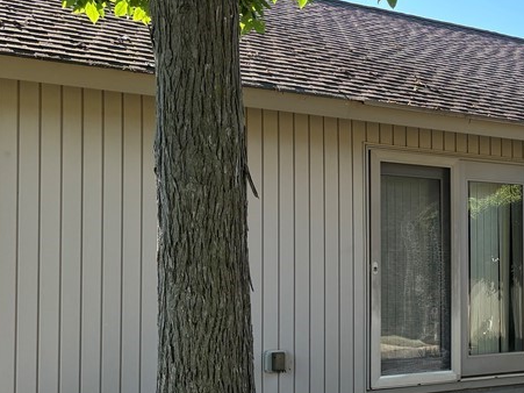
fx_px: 893
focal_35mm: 59
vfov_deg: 24.7
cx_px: 538
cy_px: 257
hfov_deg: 30.2
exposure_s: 1/884
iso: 64
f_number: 1.6
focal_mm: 5.96
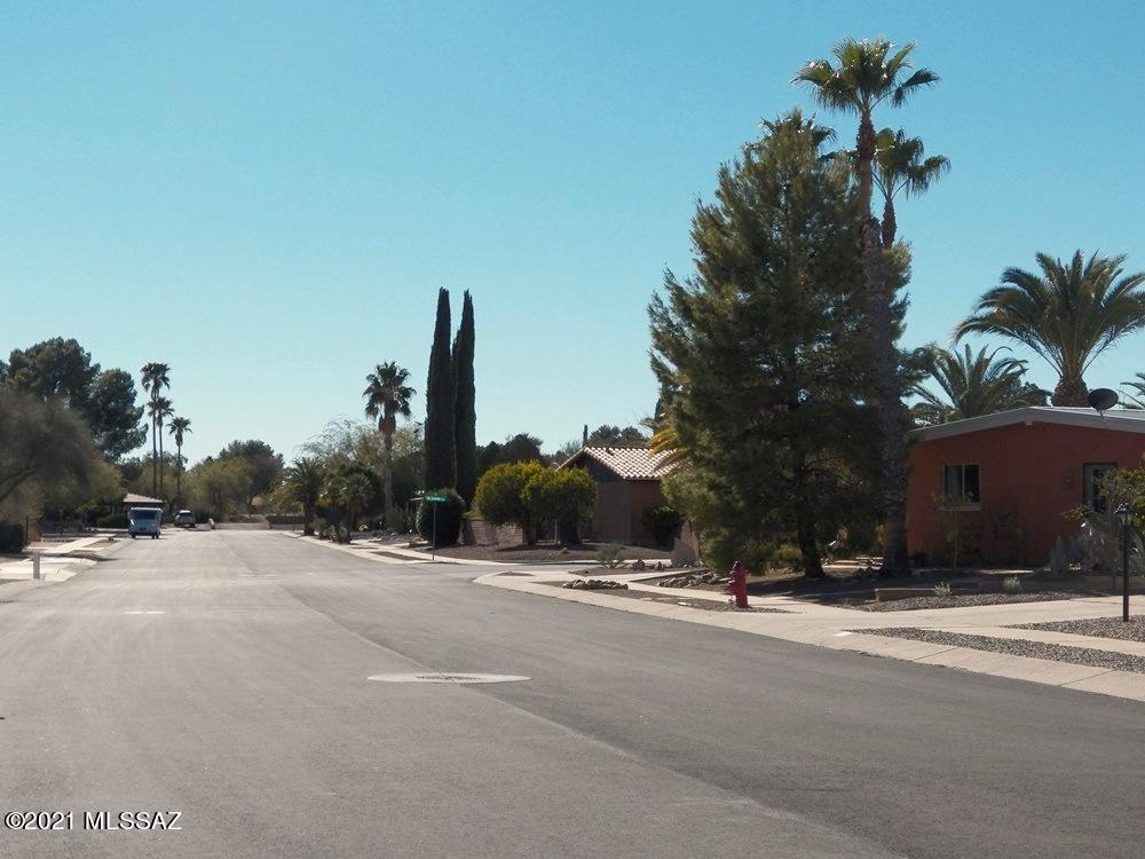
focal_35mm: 74
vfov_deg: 19.9
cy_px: 430
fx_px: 2448
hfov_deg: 26.3
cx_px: 572
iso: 125
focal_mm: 13.2
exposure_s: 1/1600
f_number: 4.5
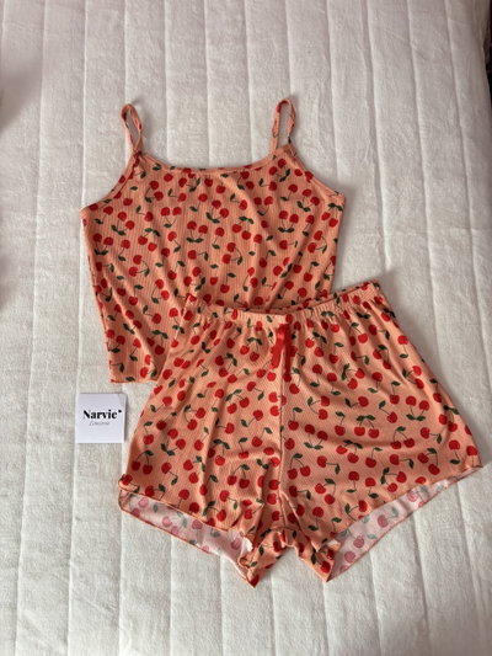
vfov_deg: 67.3
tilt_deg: -79.0
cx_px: 246
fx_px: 493
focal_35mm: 26
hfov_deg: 53.1
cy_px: 328
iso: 100
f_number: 1.6
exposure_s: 1/121
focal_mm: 5.96
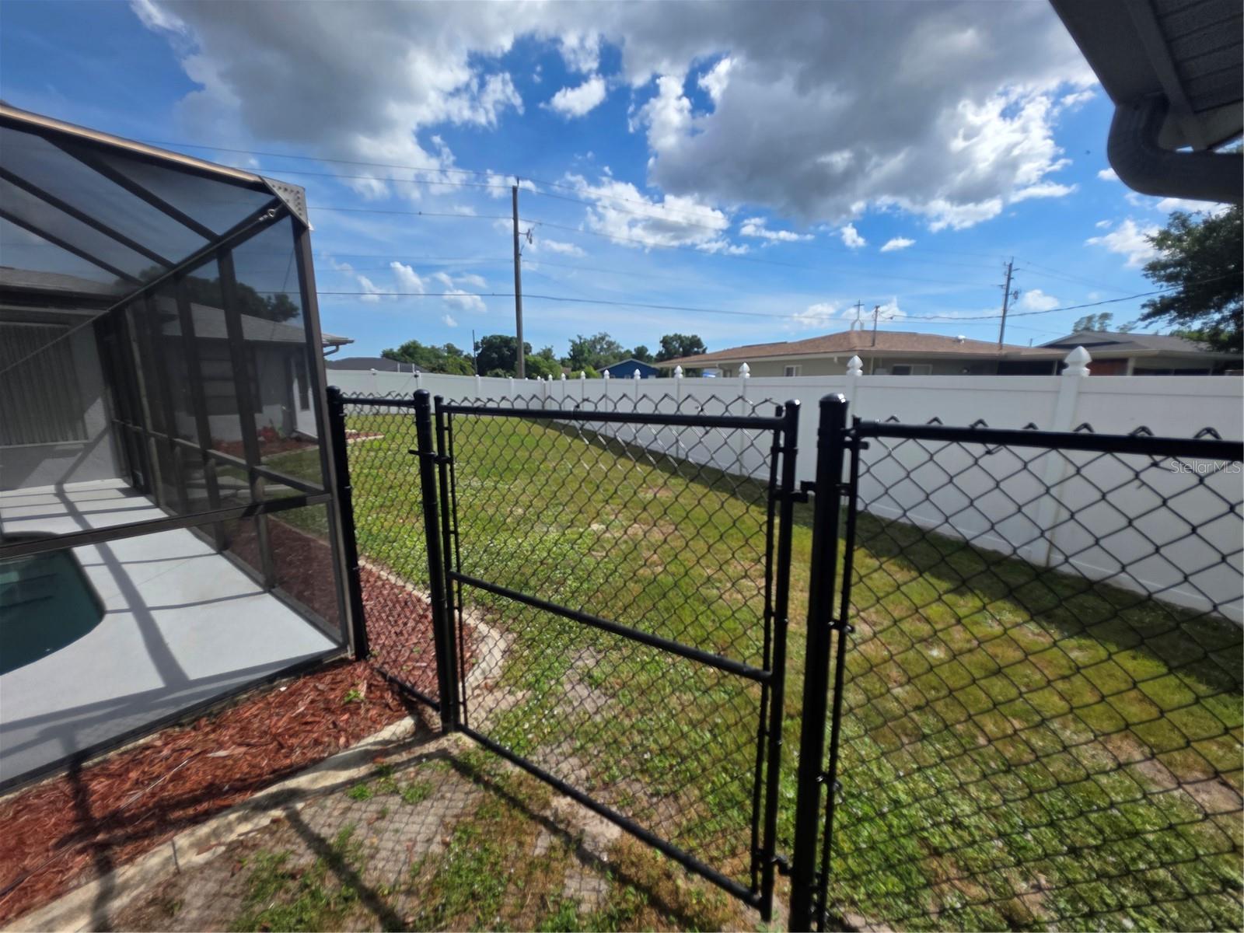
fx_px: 467
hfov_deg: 106.2
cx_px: 622
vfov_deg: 89.9
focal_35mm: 13
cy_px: 466
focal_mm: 2.2
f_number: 1.9
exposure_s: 1/2859
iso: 40
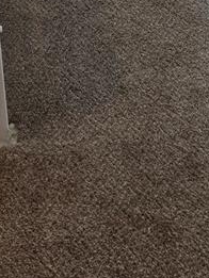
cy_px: -258
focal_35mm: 95
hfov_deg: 15.6
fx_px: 764
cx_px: 116
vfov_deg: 16.4
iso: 80
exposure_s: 1/120
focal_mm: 6.3
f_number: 1.7
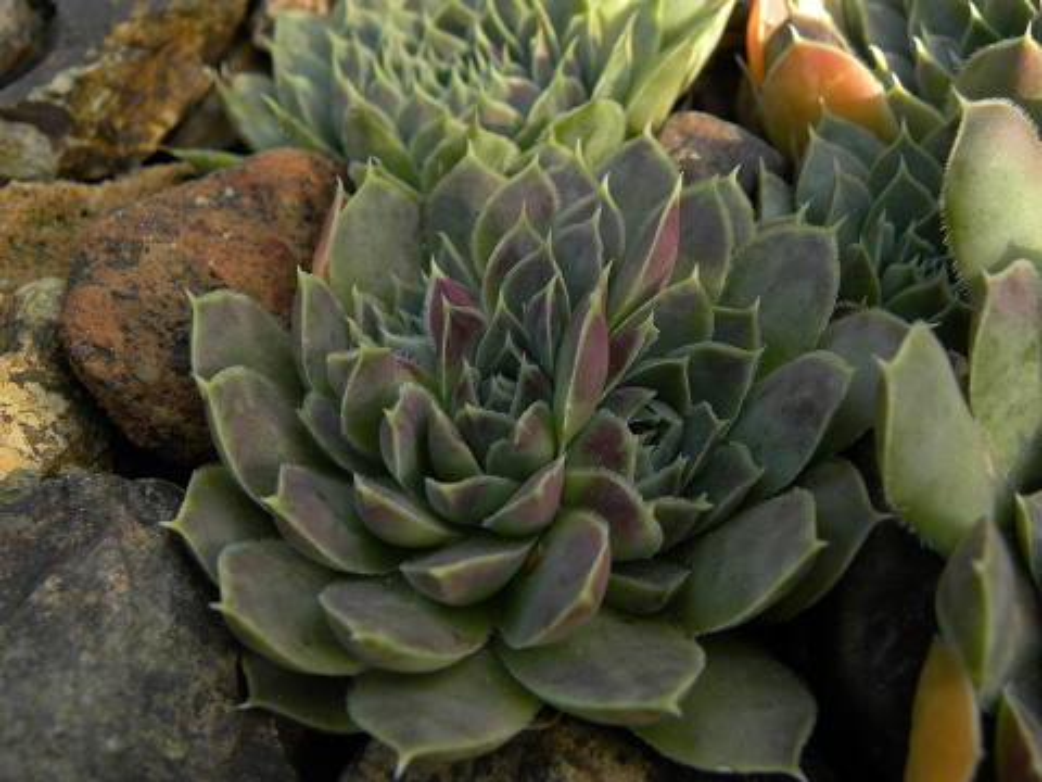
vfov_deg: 38.7
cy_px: 391
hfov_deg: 50.1
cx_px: 521
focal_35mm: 37
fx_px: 1114
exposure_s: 1/200
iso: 100
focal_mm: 6.6
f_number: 3.2
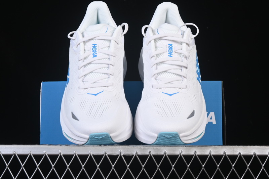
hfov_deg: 27.0
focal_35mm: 75
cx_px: 134
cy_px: 90
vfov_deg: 18.2
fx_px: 560
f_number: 8
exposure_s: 1/100
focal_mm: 50
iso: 160
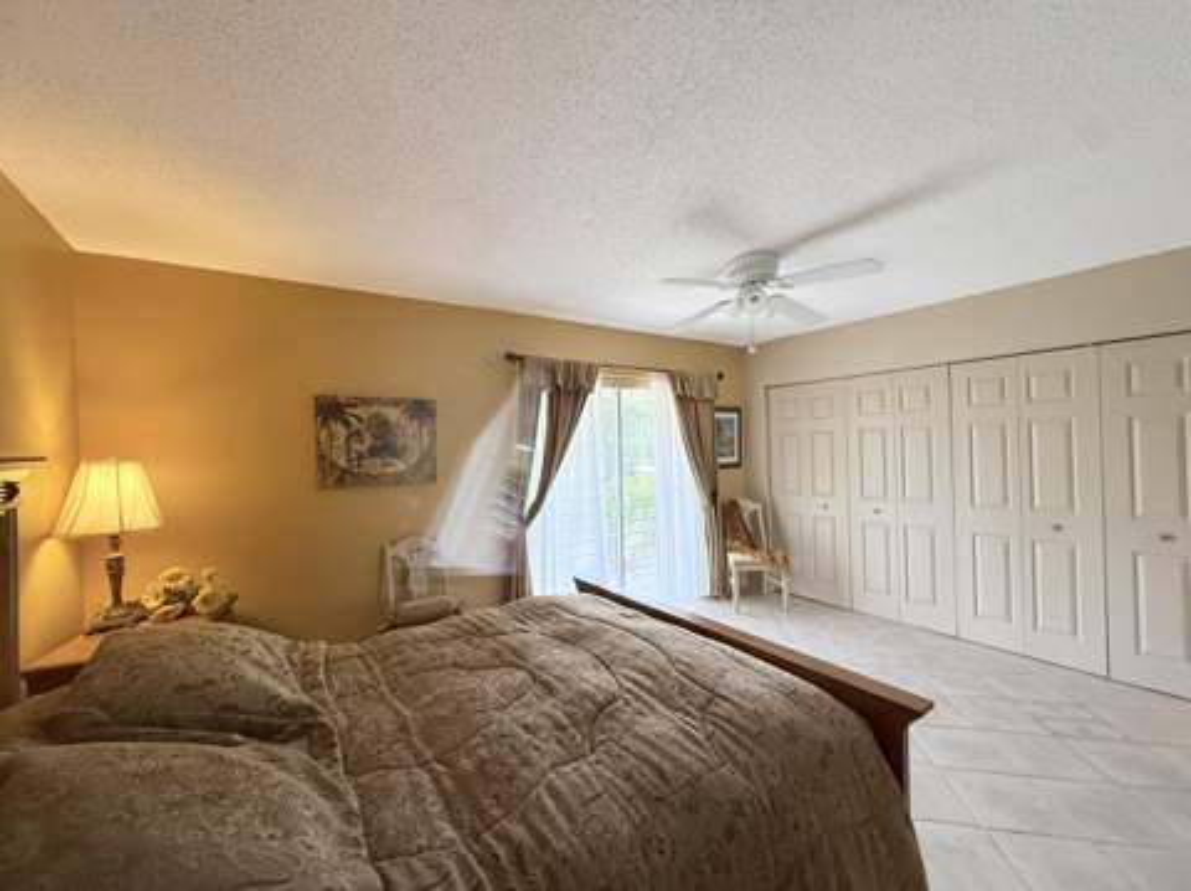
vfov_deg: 85.6
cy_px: 446
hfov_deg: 102.1
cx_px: 596
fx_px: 481
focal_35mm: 14
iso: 250
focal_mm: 2.22
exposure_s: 1/120
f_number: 2.2
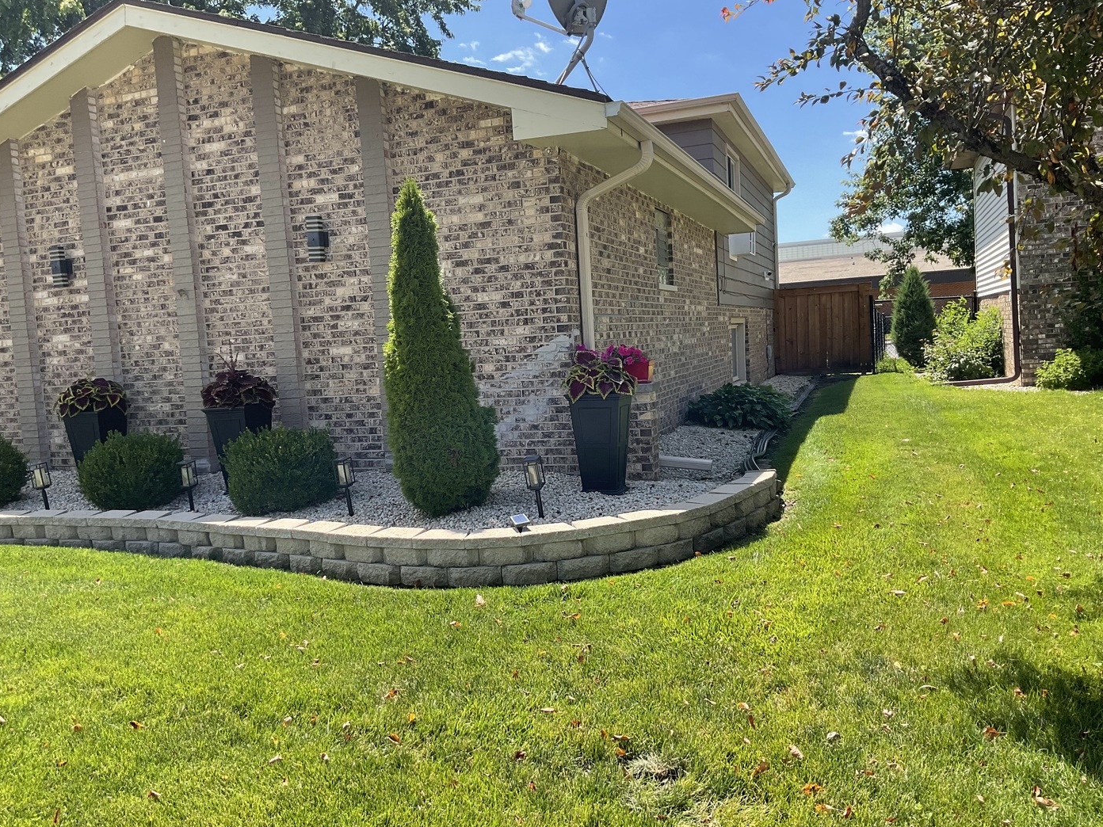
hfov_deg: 60.0
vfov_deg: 46.8
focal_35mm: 30
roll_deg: +3.7
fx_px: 956
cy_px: 414
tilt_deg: -6.0
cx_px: 543
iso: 16
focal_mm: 3
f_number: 1.8
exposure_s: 1/642
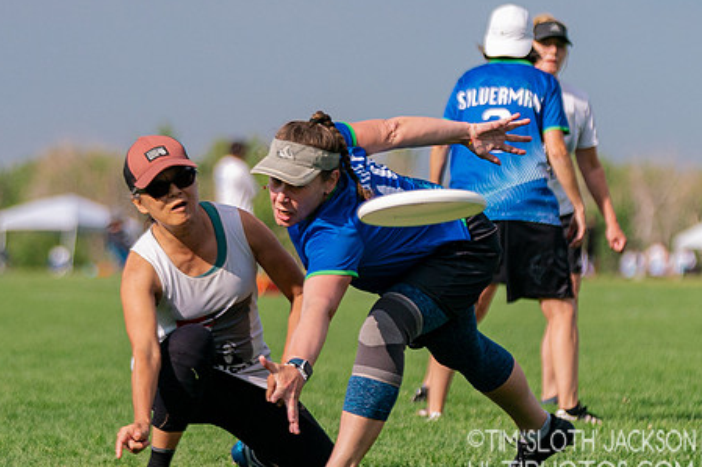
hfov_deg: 6.4
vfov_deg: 4.2
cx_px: 336
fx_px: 6315
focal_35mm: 324
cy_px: 186
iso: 500
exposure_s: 1/10000
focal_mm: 129
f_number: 2.8
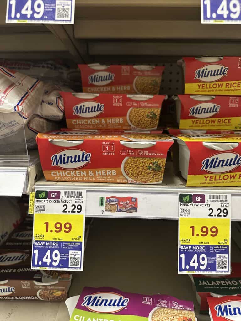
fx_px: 223
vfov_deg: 71.6
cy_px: 160
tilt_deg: -16.1
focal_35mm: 24
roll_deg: -0.9
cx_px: 120
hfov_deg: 56.8
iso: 320
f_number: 1.78
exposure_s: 1/60
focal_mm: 6.86
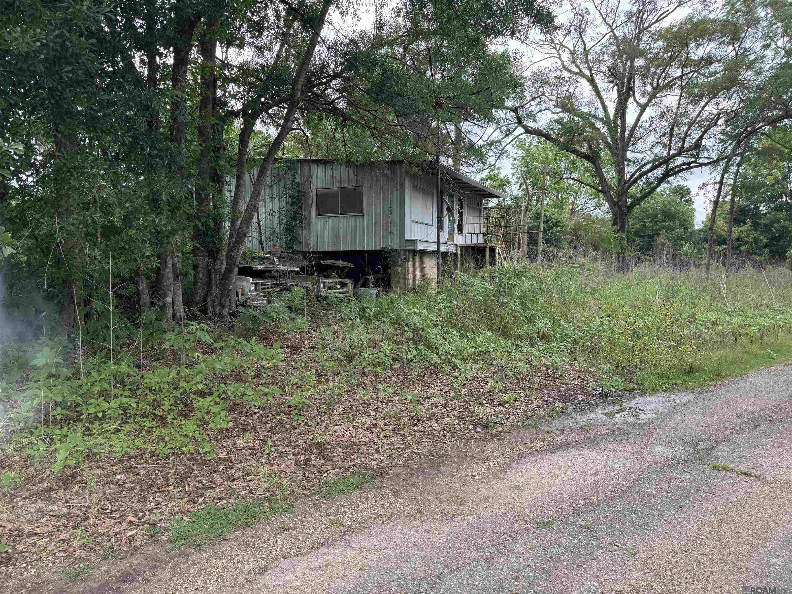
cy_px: 297
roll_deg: -0.2
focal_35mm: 24
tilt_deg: -3.2
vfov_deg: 56.8
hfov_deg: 71.6
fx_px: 549
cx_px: 396
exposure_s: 1/197
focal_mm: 6.76
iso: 80
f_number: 1.78
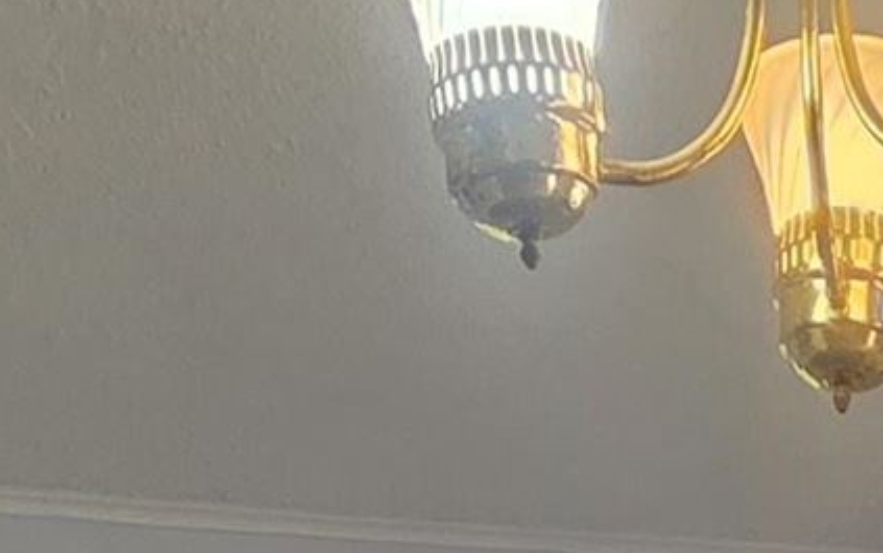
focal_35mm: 100
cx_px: 912
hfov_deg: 20.1
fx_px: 2408
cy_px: 2060
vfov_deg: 8.5
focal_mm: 2.2
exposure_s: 1/120
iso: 200
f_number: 1.9
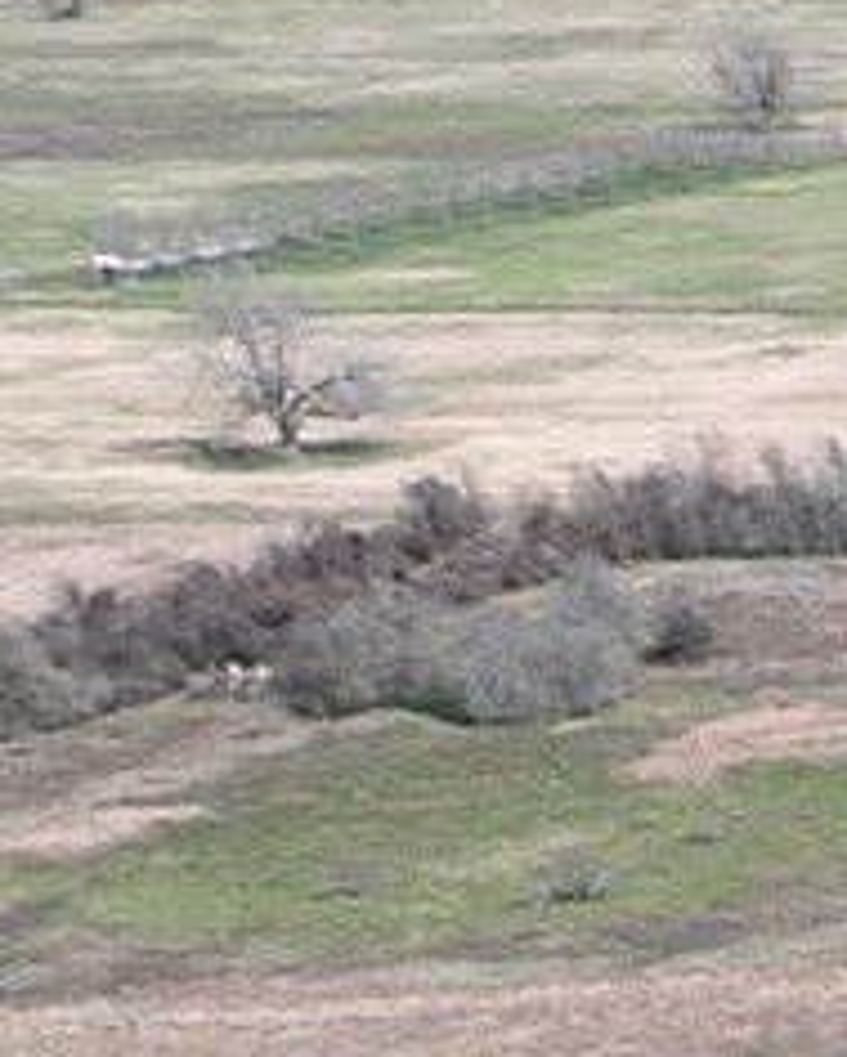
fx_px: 6357
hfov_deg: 5.7
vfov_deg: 8.8
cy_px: 2385
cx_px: 4089
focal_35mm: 203
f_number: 2.8
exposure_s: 1/1250
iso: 100
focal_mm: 12.29
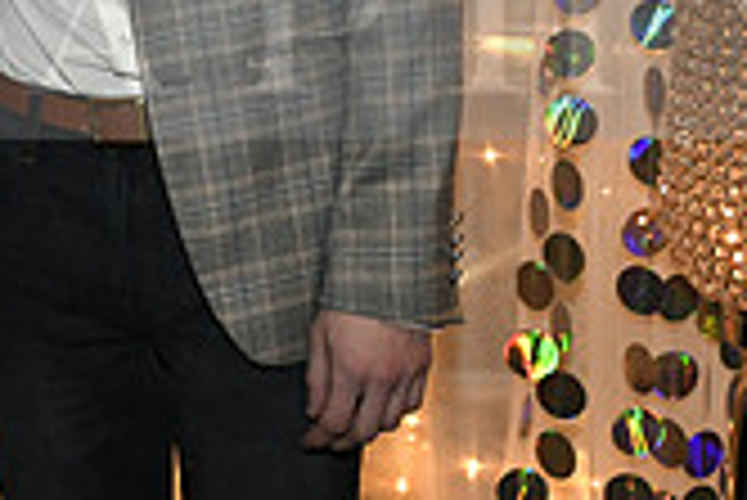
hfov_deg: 15.2
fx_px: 2617
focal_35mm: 126
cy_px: -151
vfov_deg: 10.7
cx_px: -333
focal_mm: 36
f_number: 2.8
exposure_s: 1/250
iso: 6400
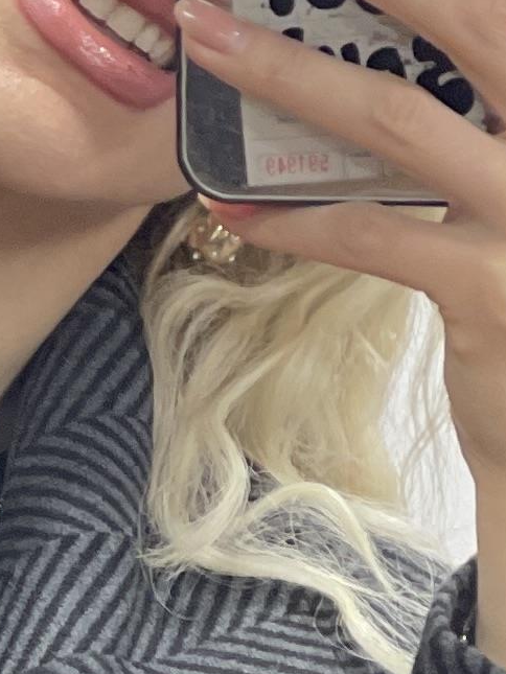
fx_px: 7793
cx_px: -457
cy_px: 1402
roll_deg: -20.1
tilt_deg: -18.6
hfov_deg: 3.7
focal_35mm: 400
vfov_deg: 4.9
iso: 80
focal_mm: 7.5
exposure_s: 1/100
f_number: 2.2
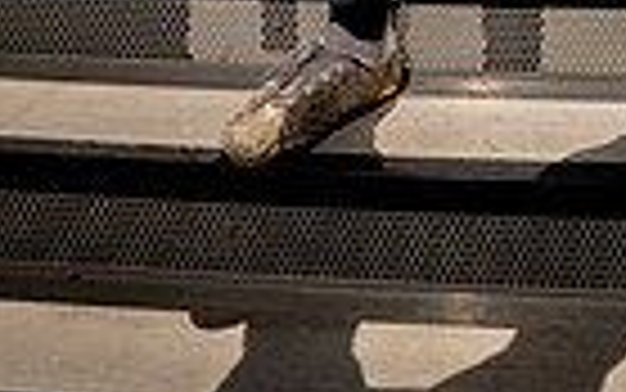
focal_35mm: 86
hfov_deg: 23.9
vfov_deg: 12.2
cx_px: 450
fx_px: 1468
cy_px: -541
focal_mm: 26
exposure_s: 1/250
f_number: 8
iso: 100
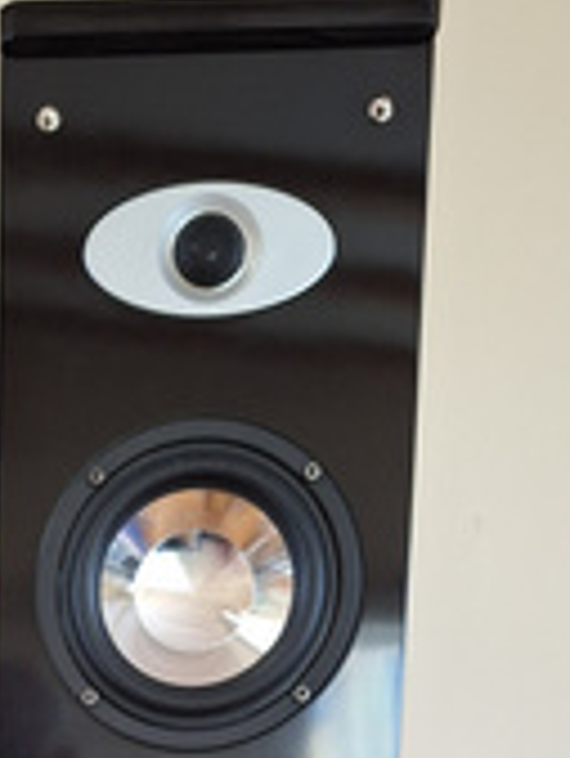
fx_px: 1491
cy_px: 1081
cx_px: -105
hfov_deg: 20.3
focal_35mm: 68
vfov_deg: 23.7
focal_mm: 5.54
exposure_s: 1/25
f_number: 1.8
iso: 250
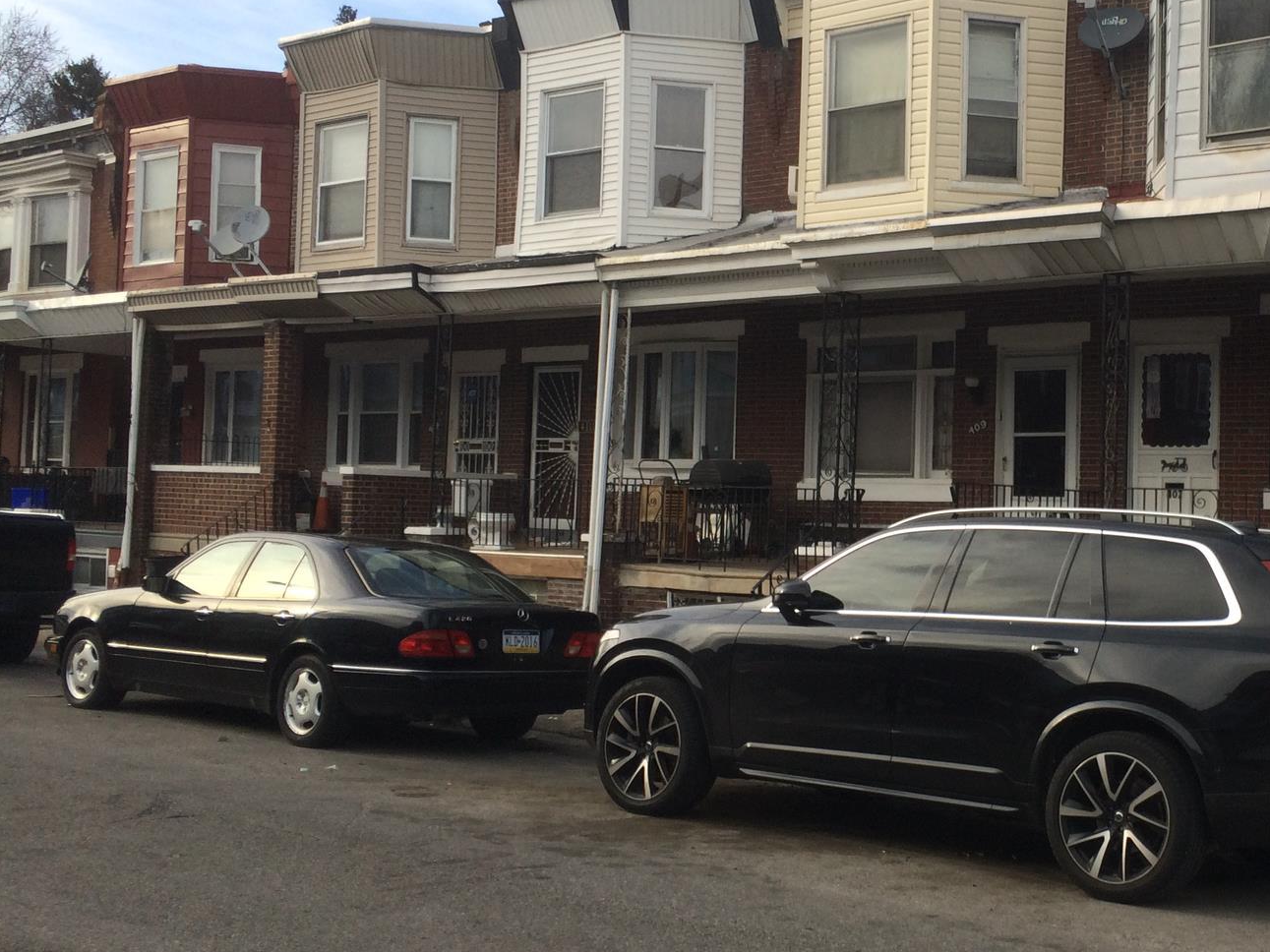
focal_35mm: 46
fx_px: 1688
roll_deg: -2.6
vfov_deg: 31.5
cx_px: 1004
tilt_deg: -2.1
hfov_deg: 39.7
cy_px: 448
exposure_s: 1/720
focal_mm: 4.15
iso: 32
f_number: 2.2
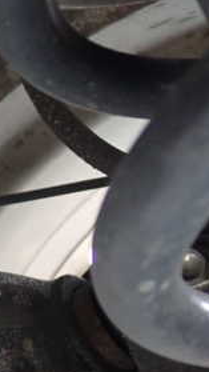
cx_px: -164
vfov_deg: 23.9
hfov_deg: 12.5
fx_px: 877
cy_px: 232
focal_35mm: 89
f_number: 2.7
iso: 800
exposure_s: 1/10
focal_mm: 6.83
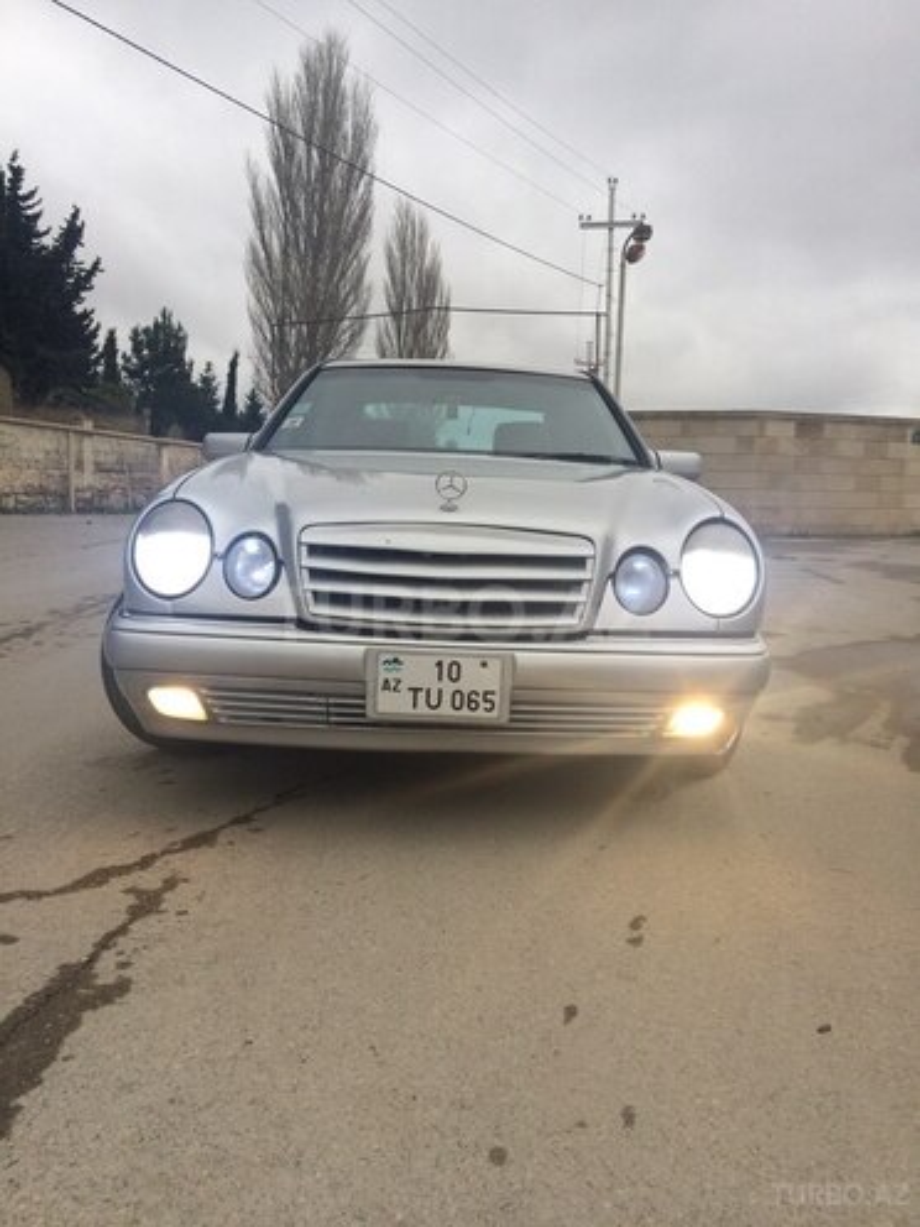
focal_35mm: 29
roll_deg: -2.4
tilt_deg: -7.9
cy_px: 614
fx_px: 1028
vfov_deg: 61.7
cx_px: 460
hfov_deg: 48.2
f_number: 2.2
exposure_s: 1/214
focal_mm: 4.15
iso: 32
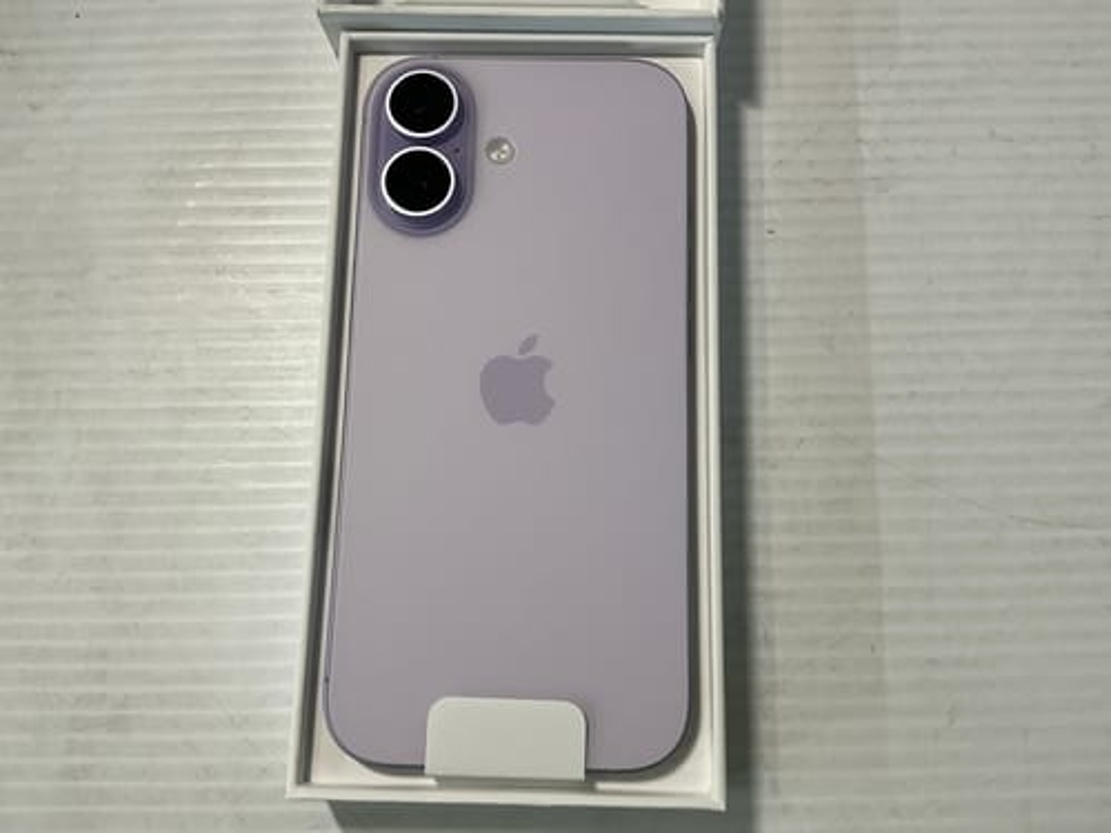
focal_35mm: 28
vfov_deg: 49.7
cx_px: 556
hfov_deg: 63.4
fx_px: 899
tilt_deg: -81.4
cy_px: 416
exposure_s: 1/100
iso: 40
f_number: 1.8
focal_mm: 3
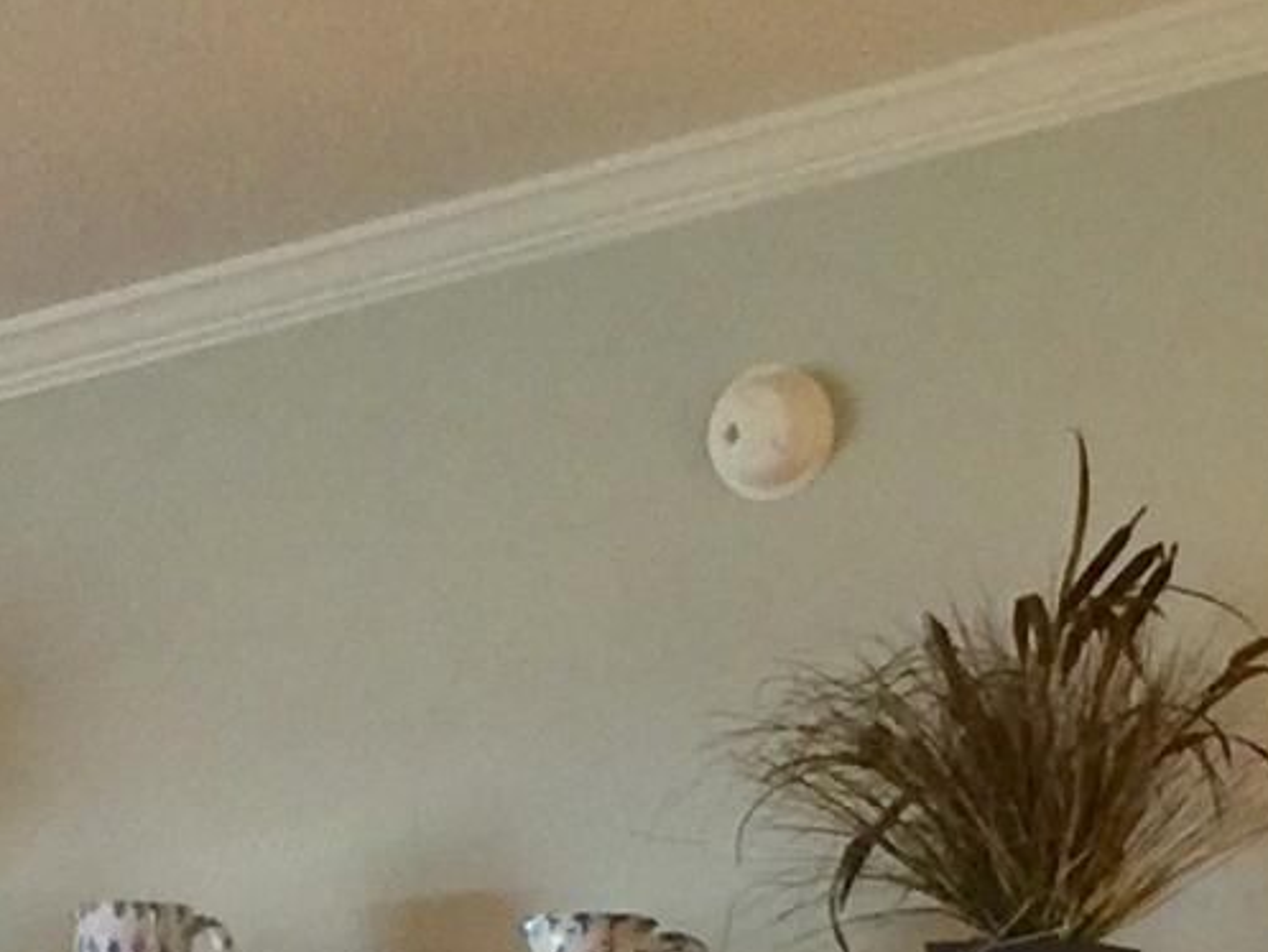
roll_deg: +0.0
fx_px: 6412
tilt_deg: -1.1
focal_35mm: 175
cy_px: 1473
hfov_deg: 11.2
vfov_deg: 8.3
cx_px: -13
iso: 64
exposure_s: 1/15
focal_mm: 4.15
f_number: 2.2
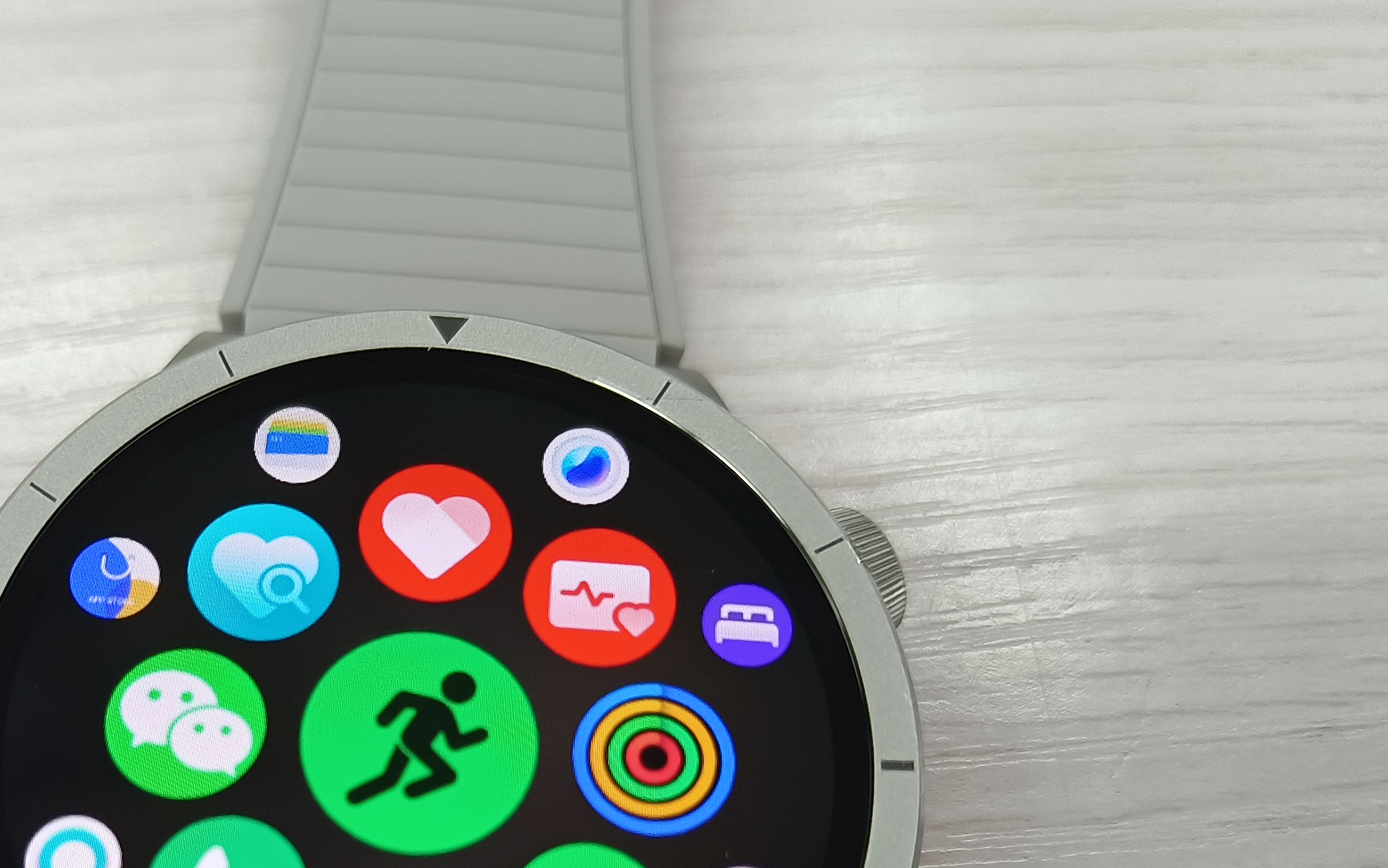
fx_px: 1513
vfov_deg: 30.4
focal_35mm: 40
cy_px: 805
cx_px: 392
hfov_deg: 47.9
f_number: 1.88
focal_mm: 5.59
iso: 750
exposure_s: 1/50
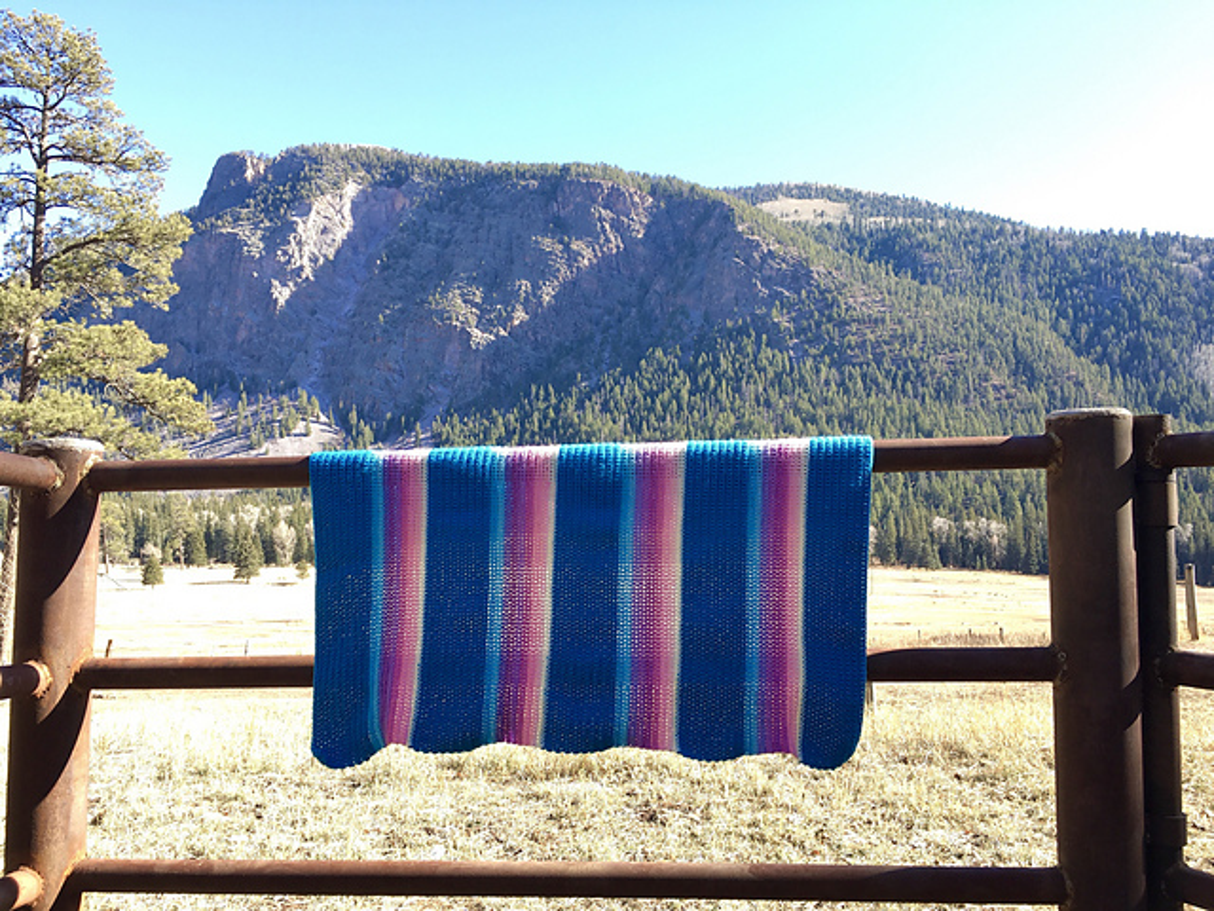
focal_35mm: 29
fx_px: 1017
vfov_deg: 48.2
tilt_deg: +5.6
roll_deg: -0.9
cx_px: 607
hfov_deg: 61.7
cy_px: 456
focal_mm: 4.15
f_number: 2.2
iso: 25
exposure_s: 1/209
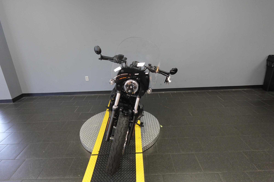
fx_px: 152
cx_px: 137
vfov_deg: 61.9
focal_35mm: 20
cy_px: 91
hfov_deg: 84.0
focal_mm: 7.6
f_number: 2
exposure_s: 1/80
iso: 640
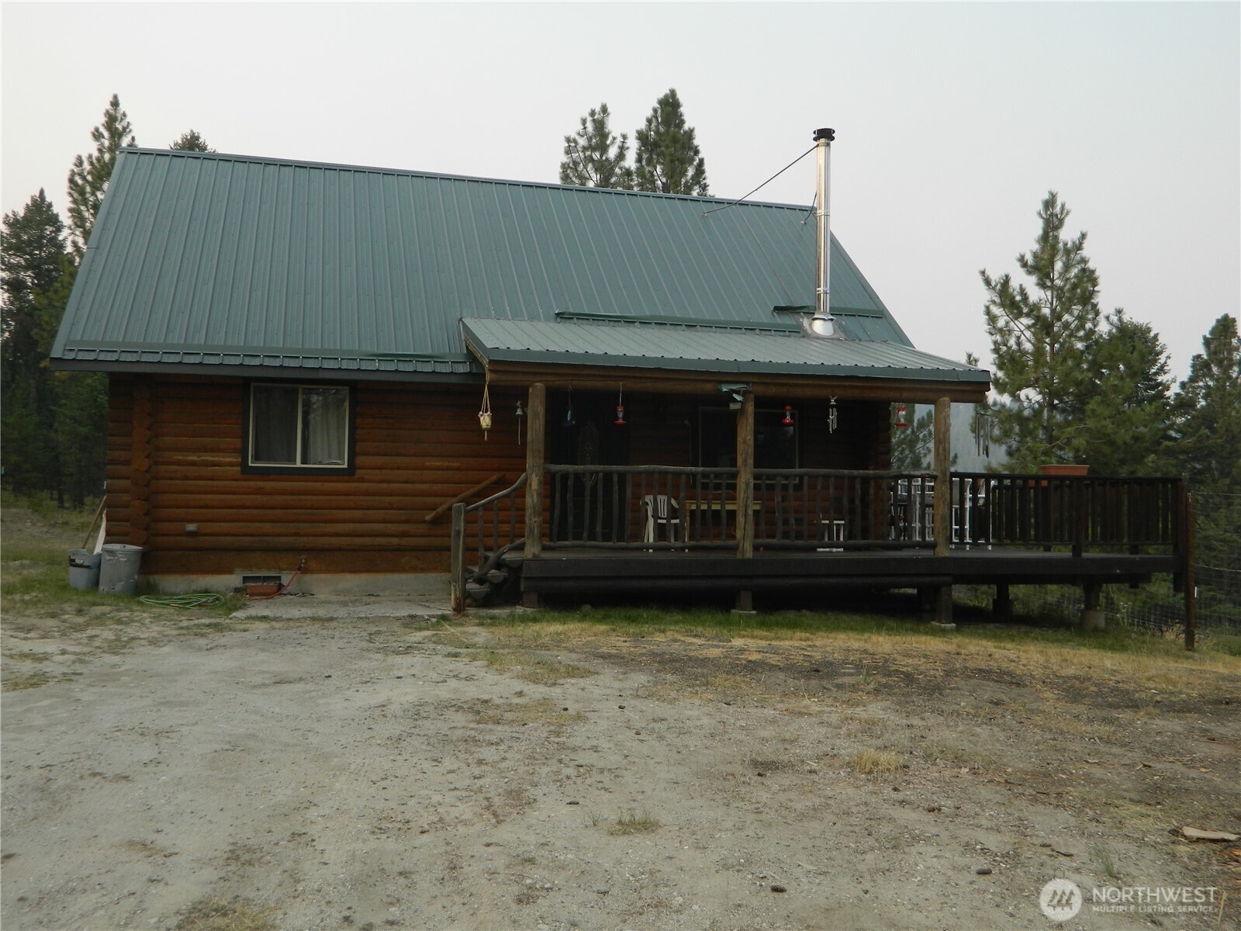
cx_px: 620
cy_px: 466
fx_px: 1111
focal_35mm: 31
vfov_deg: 45.4
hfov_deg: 58.4
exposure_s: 1/320
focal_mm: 5.6
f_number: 3.2
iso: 80
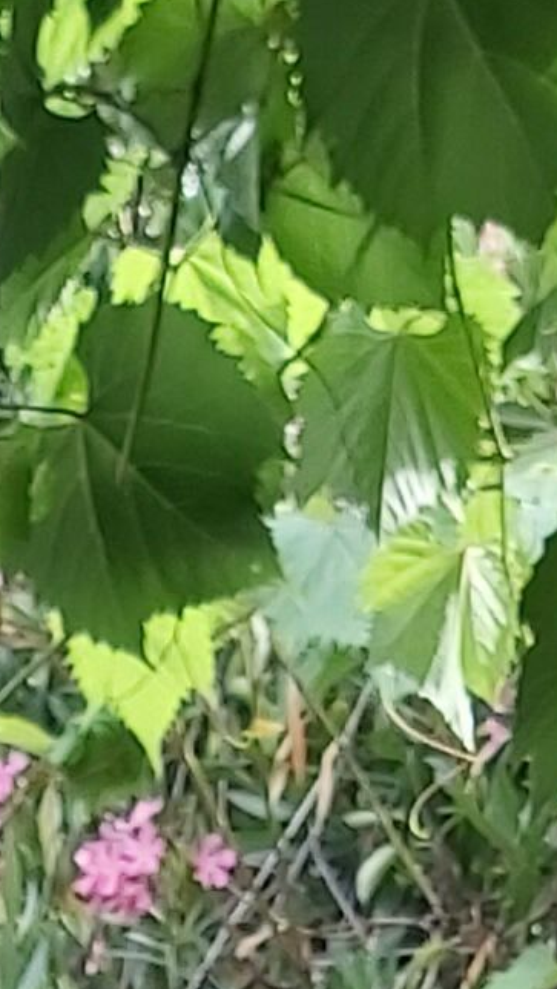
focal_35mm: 177
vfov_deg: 10.4
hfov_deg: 6.8
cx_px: -195
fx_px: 4646
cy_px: 2446
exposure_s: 1/274
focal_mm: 3.92
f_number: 1.7
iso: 64
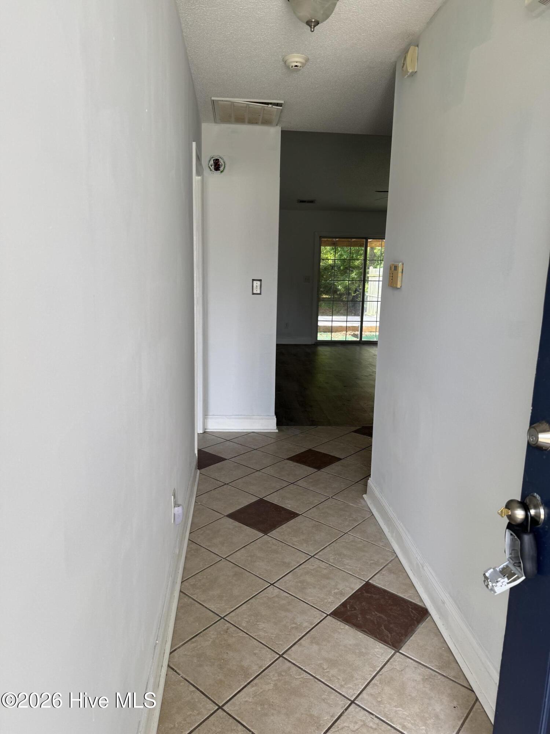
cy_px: 367
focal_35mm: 24
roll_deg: -0.9
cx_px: 275
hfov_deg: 56.8
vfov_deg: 71.6
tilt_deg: -11.2
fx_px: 508
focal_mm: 6.76
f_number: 1.78
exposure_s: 1/204
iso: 64
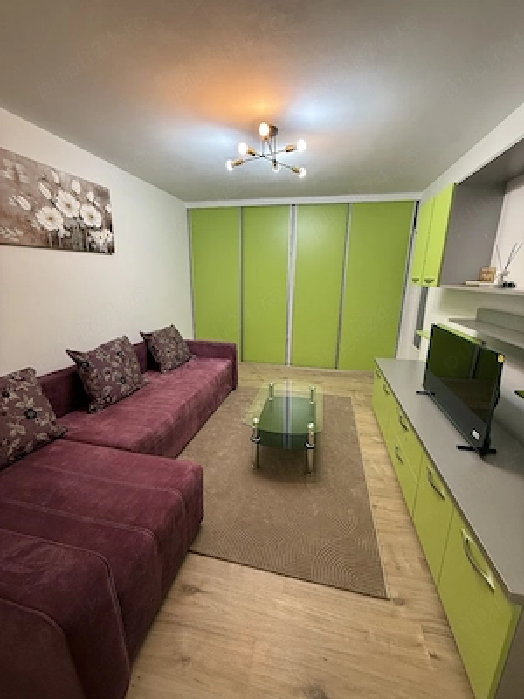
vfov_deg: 102.1
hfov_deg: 85.7
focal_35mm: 14
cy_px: 350
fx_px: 283
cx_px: 262
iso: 250
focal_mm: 2.22
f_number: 2.2
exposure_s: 1/100
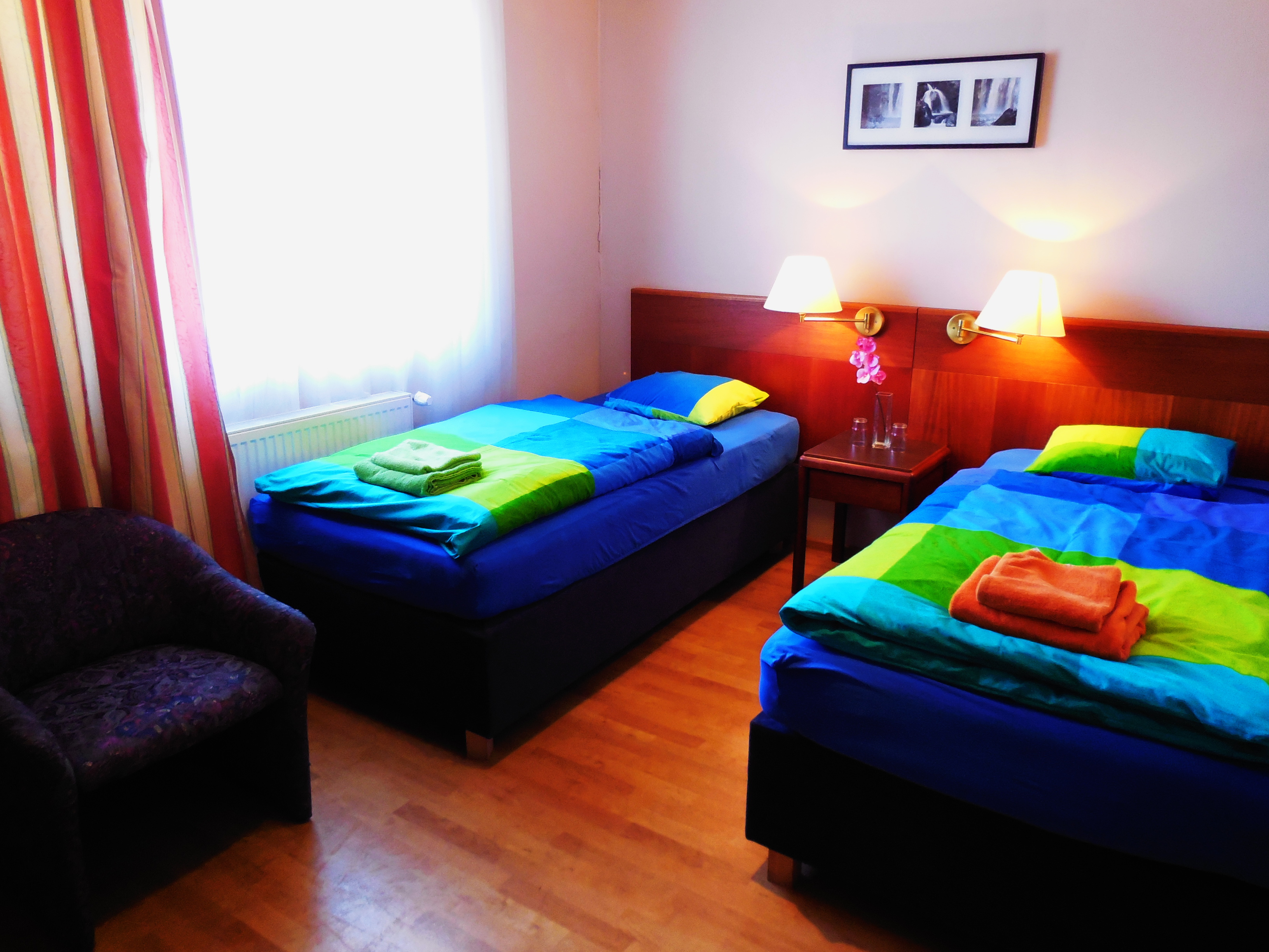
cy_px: 476
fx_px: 916
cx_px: 634
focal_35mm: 25
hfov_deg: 69.4
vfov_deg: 54.9
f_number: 3.1
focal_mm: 4.5
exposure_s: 1/20
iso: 400
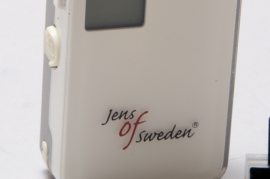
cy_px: -22
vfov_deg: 4.3
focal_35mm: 318
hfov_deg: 6.5
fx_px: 2382
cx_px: 144
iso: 200
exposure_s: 1.6
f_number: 20
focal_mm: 80
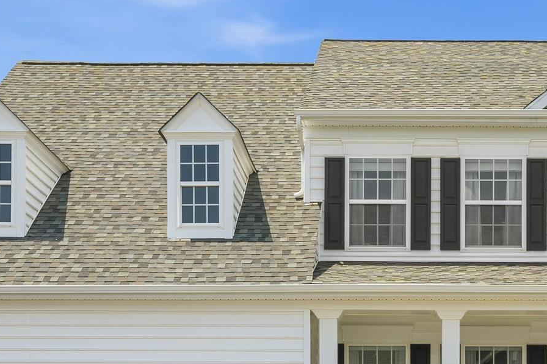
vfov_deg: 21.0
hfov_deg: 31.1
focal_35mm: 64
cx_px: 382
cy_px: 277
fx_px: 972
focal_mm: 19
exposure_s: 1/250
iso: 200
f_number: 8
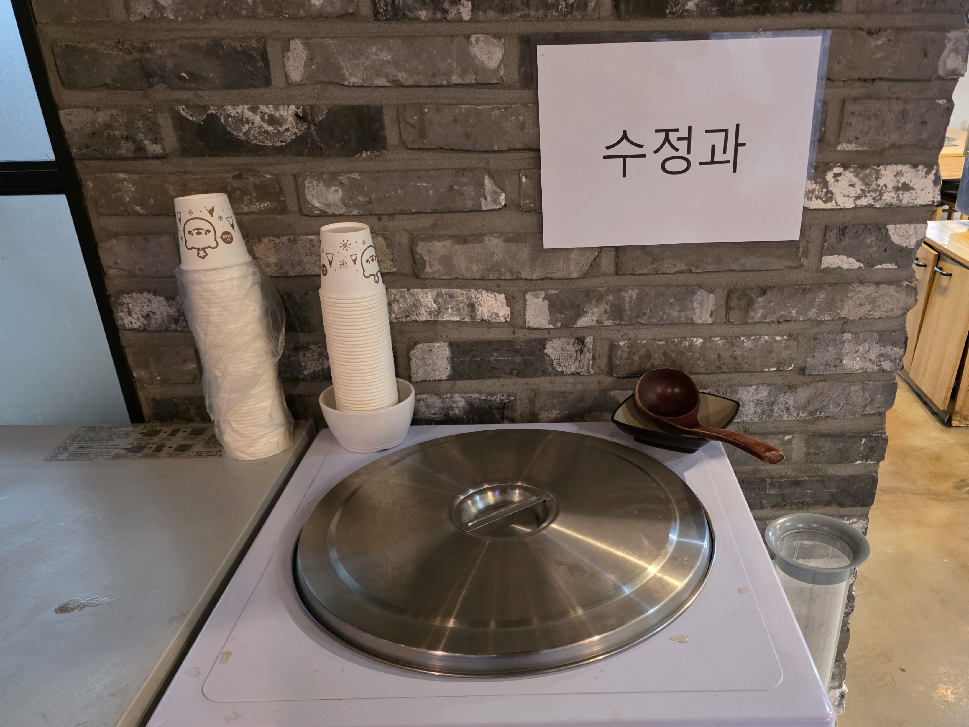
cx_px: 555
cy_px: 433
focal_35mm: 28
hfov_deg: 63.1
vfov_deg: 49.5
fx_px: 784
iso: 1600
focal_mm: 6.3
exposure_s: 1/120
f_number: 1.7
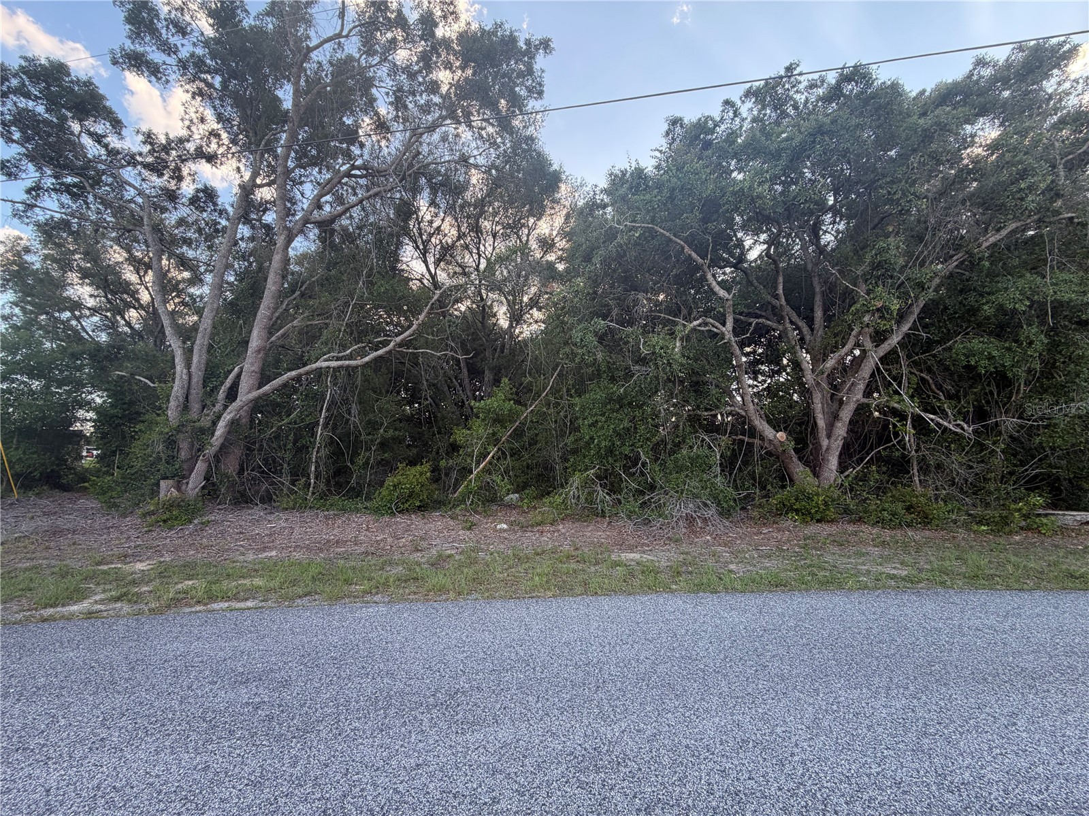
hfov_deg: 102.1
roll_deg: -0.4
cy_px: 408
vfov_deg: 85.7
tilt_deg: +7.4
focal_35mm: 14
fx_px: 440
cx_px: 544
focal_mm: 2.22
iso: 64
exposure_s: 1/121
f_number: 2.2
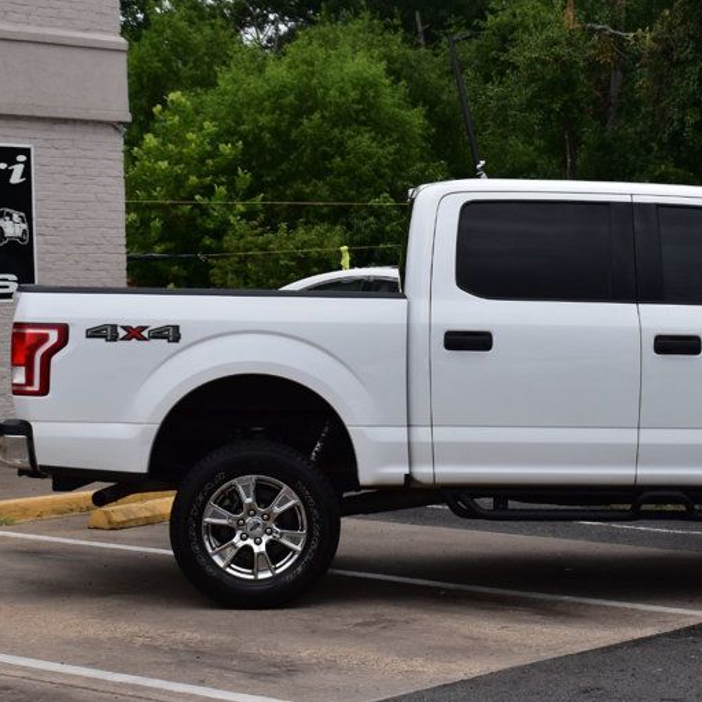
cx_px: 544
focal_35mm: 92
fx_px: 2111
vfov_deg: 18.9
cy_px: 356
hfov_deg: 18.7
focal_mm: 36
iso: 360
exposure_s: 1/500
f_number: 11
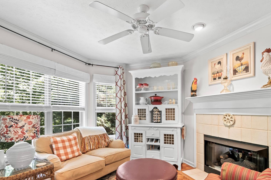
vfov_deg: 63.4
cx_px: 145
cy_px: 115
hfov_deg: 86.8
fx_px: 143
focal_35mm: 19
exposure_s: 1/4
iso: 500
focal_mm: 14
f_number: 8
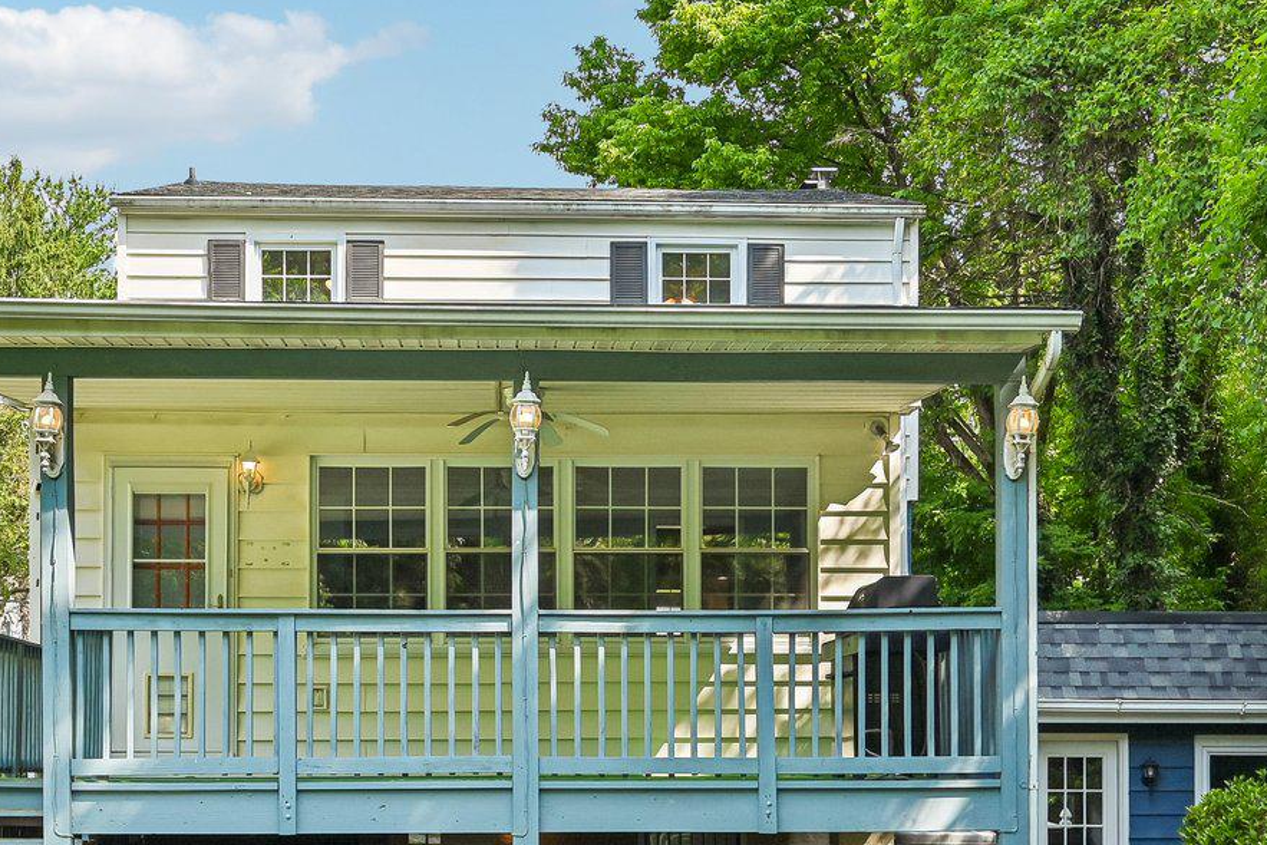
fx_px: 1836
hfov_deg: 38.0
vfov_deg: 25.7
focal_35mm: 52
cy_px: 585
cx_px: 541
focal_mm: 22.5
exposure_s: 1/100
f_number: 8
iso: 100
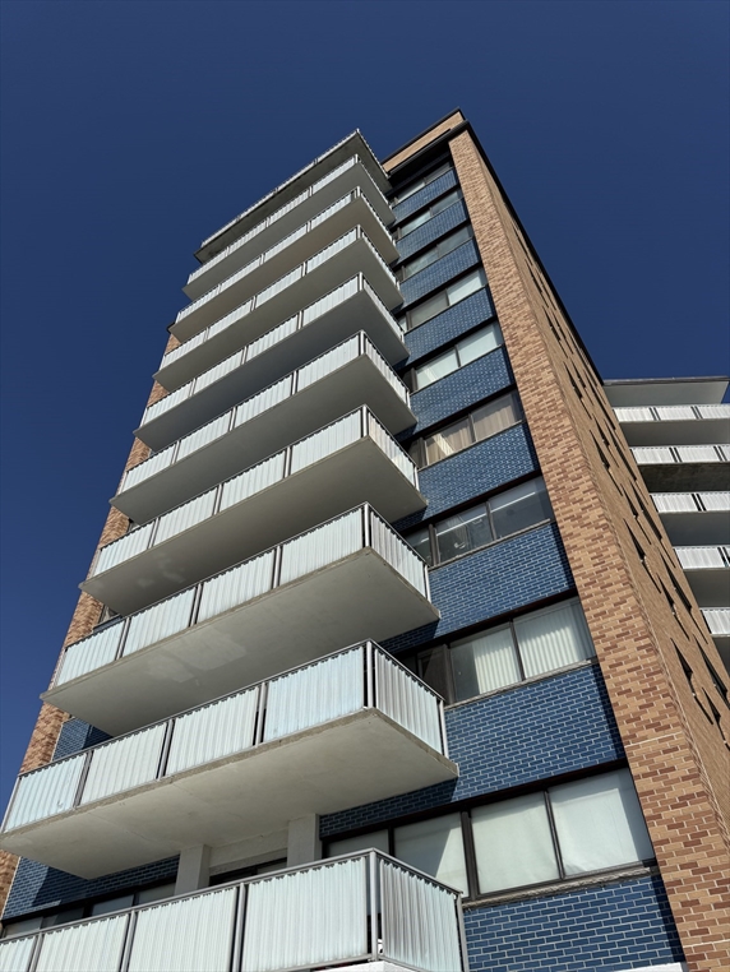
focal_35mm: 24
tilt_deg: +45.6
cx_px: 365
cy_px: 486
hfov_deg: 56.8
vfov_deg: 71.6
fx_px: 674
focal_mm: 6.76
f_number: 1.78
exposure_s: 1/9091
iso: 80
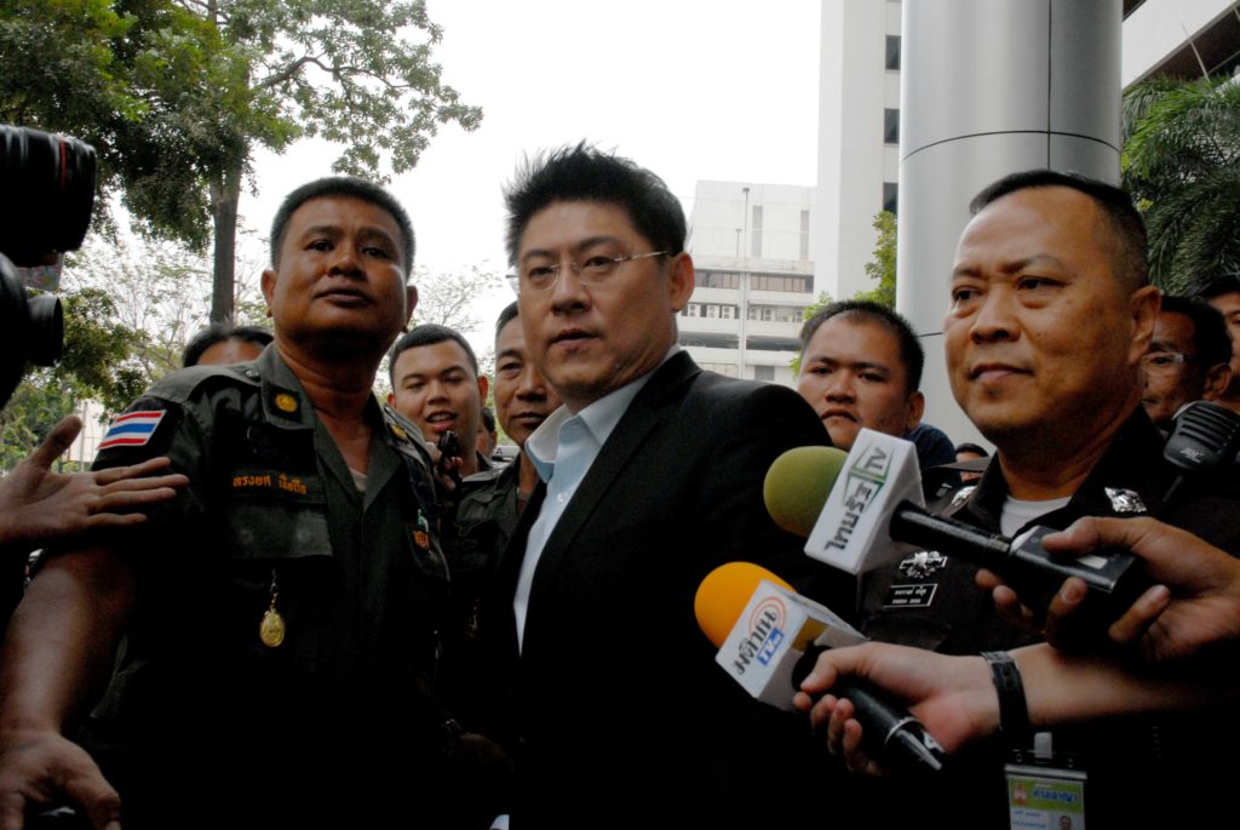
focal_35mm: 33
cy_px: 415
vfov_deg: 40.1
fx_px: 1138
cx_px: 620
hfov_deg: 57.2
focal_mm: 22
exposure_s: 1/200
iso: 400
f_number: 10
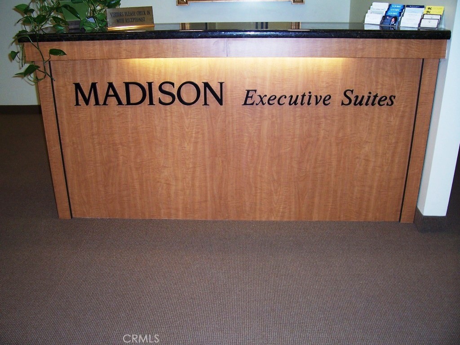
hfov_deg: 54.0
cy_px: 172
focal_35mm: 34
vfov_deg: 41.8
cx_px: 230
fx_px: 452
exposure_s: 1/60
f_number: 2.7
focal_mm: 5.6
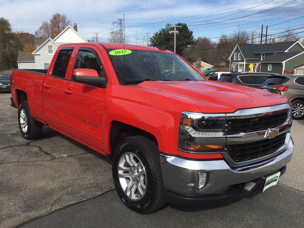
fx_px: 272
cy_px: 114
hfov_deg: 58.4
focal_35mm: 31
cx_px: 152
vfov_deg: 45.4
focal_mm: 3.3
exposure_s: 1/1404
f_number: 2.4
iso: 25
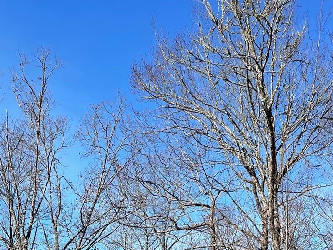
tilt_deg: +0.2
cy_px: 327
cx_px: 147
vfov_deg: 17.9
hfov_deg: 25.3
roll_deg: -0.9
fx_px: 741
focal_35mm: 77
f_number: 1.6
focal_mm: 4.2
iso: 32
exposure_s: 1/2132
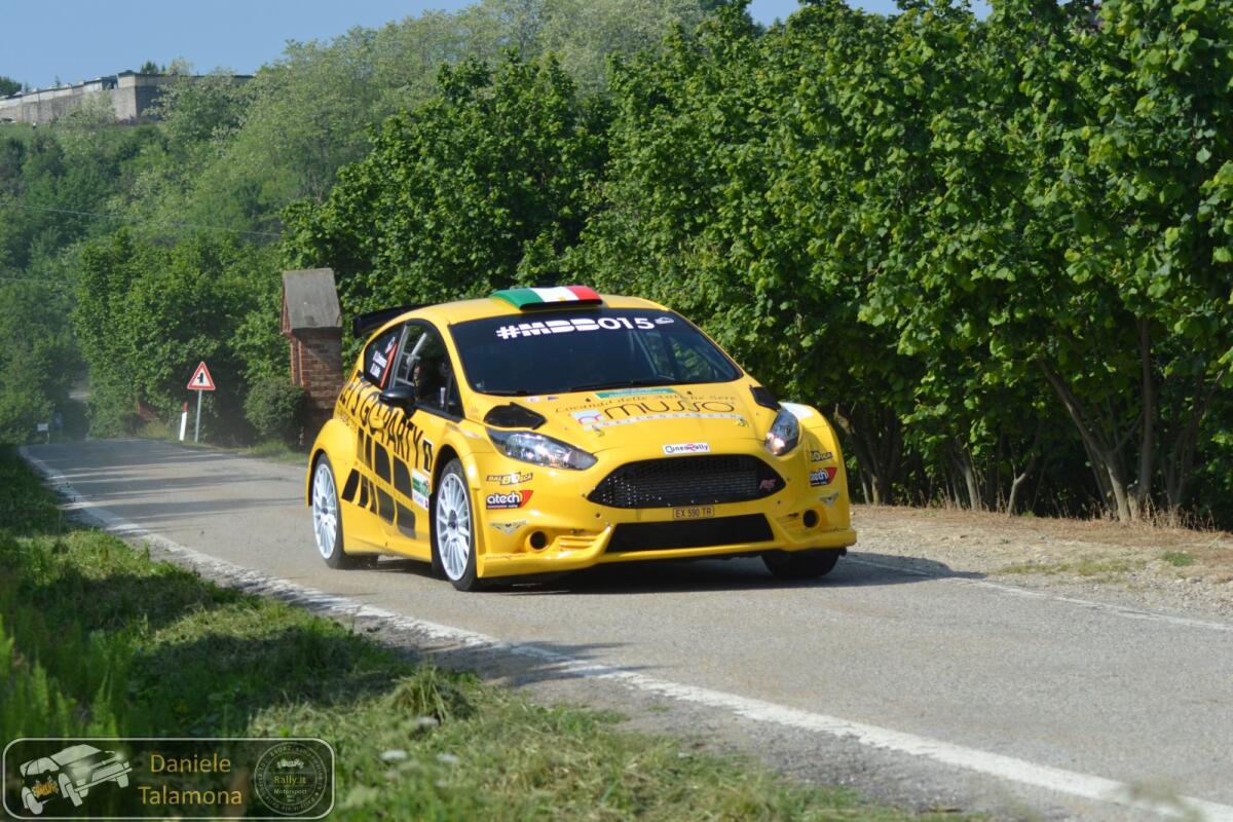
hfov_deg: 19.5
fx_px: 3596
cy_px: 411
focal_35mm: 105
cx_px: 616
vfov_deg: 13.0
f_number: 6.3
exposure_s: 1/1600
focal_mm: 70
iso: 400
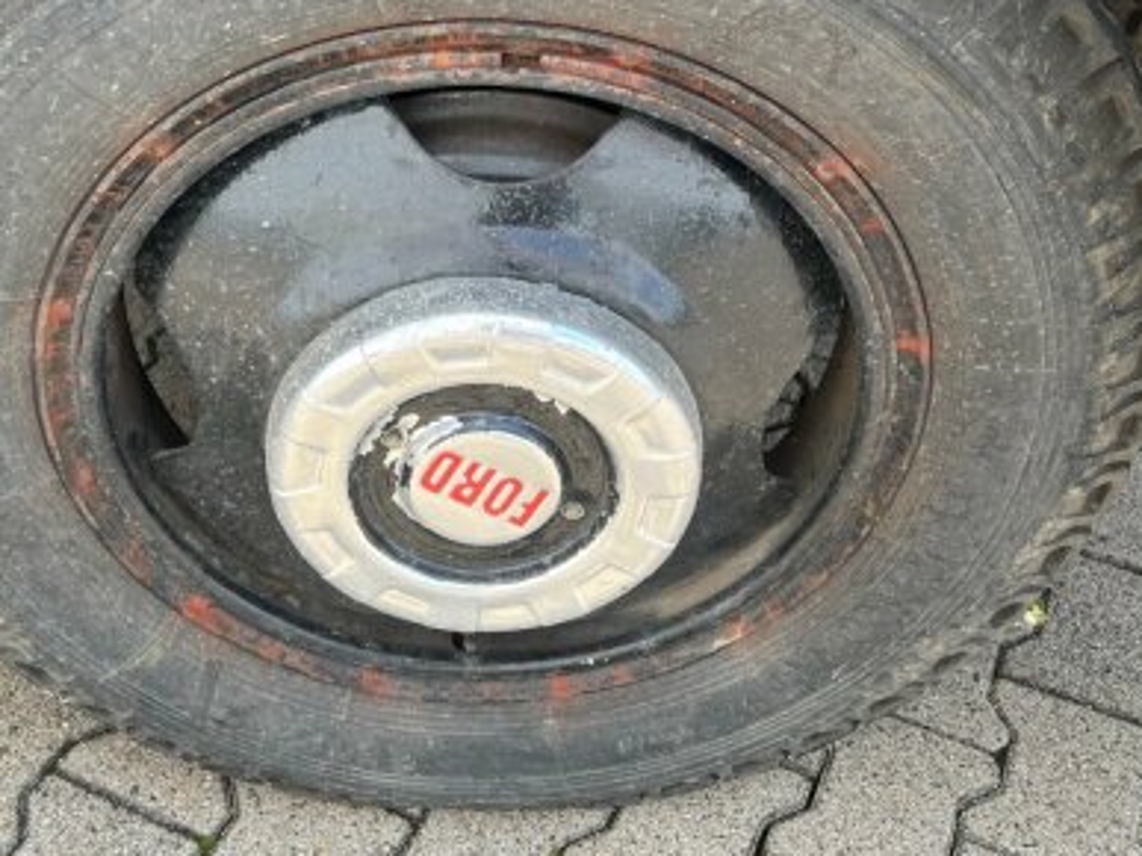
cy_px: 257
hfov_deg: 43.7
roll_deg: +2.3
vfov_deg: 33.2
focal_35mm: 43
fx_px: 1418
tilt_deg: -35.7
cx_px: 472
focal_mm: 5.7
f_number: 1.5
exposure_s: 1/461
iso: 50
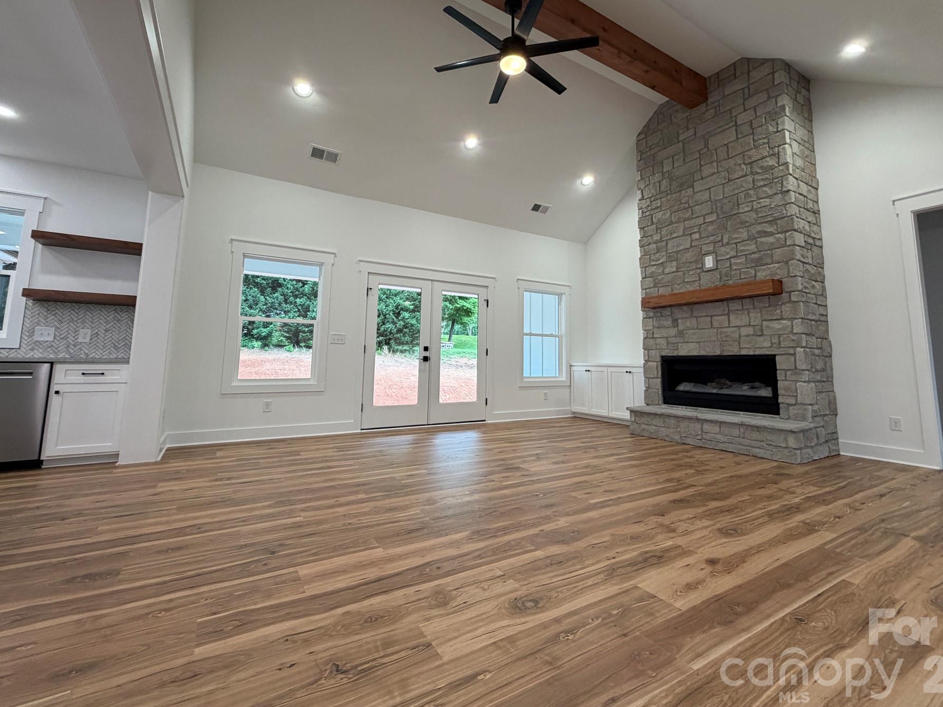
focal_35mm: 16
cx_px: 498
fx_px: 436
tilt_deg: +6.2
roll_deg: -0.7
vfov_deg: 77.7
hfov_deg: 94.4
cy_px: 308
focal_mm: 2.22
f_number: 2.2
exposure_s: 1/120
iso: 250
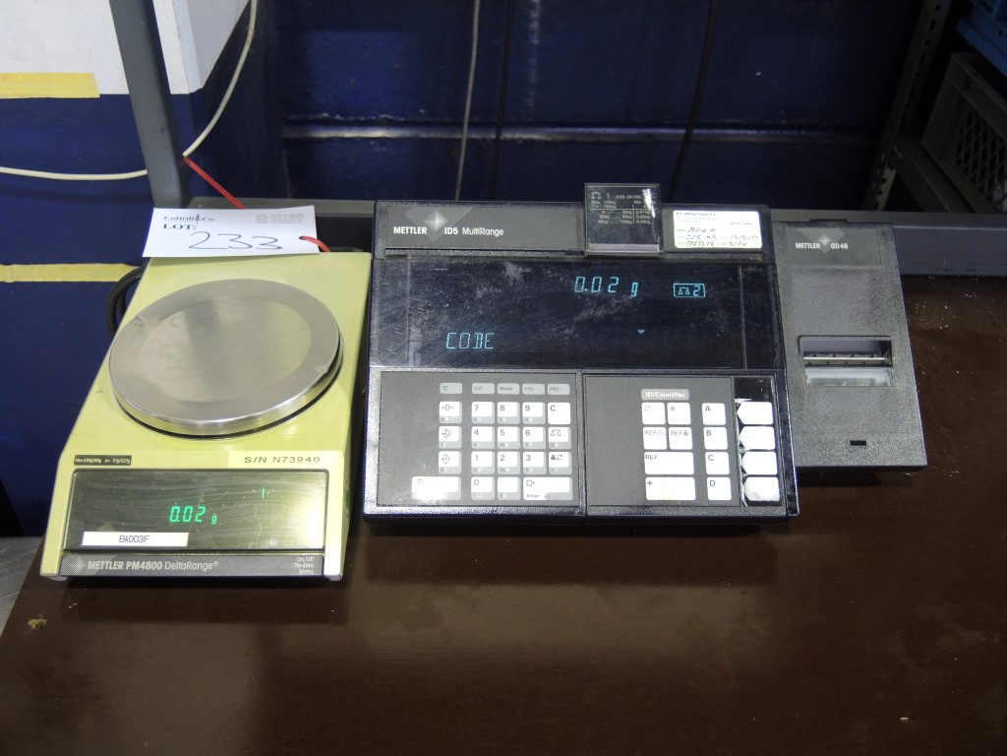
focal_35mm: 30
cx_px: 504
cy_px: 378
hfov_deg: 60.0
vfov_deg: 46.8
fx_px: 873
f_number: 2
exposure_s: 1/30
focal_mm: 6.5
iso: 400
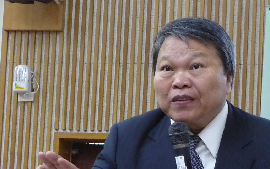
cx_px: 205
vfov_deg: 8.9
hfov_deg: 14.2
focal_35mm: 147
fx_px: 1081
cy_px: 117
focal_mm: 9.1
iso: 400
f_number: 3.4
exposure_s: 1/10
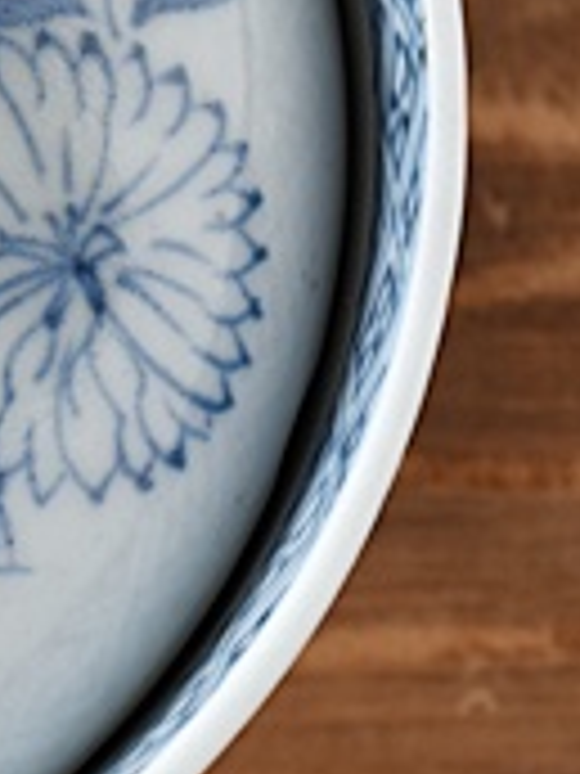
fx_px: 8226
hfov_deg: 4.0
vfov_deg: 5.4
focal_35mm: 368
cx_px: -616
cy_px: 137
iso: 200
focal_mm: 55
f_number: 5.6
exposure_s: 1/8
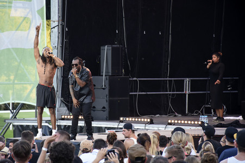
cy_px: 82
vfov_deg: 6.5
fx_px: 1428
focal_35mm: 210
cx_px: 122
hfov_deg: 9.8
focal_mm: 140
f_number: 6.3
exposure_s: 1/100
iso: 450
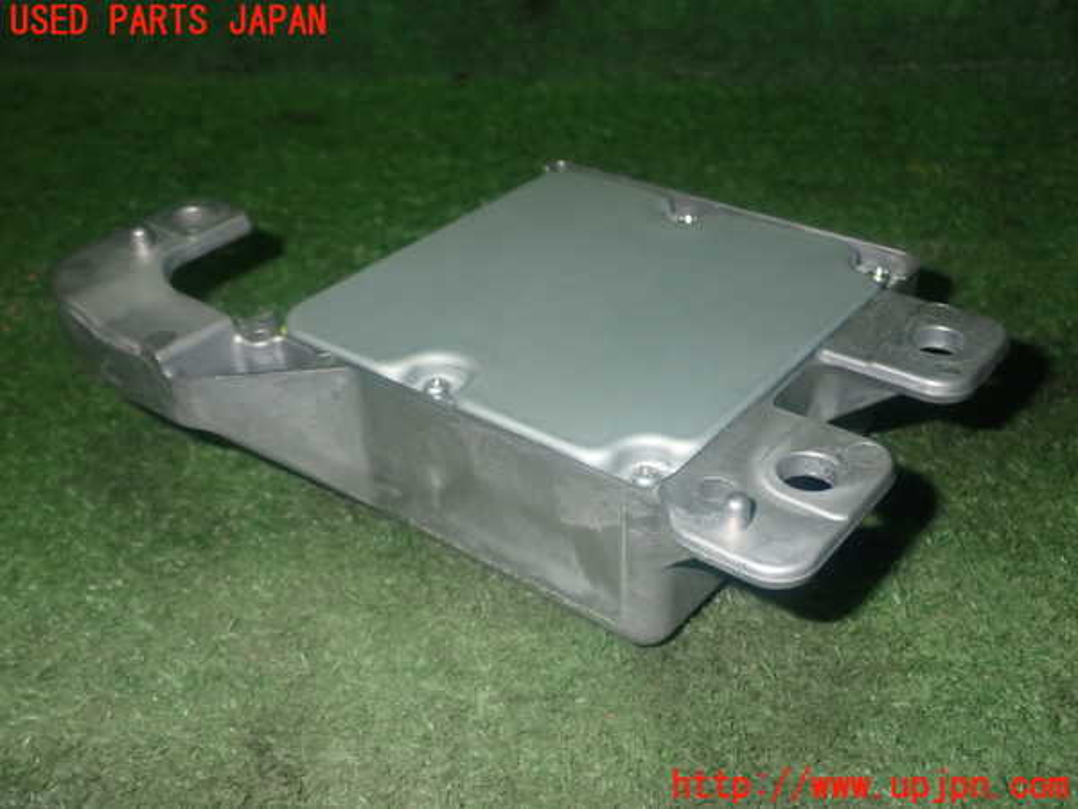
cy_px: 404
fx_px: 1183
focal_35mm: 38
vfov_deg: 37.7
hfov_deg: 49.0
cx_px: 539
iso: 400
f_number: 8
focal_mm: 6.83
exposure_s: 1/40
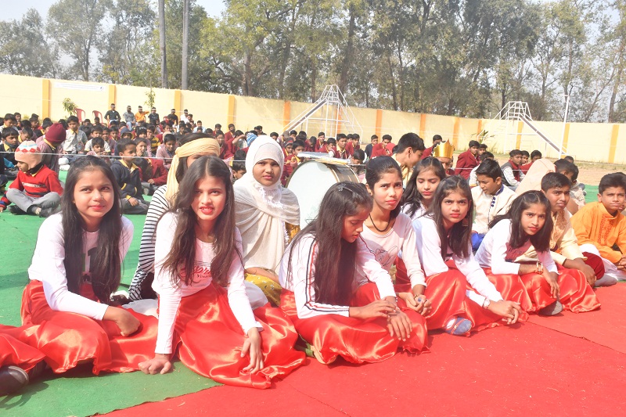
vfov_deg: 36.9
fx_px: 626
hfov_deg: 53.1
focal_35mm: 36
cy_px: 208
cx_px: 313
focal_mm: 24
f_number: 20
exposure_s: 1/100
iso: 500
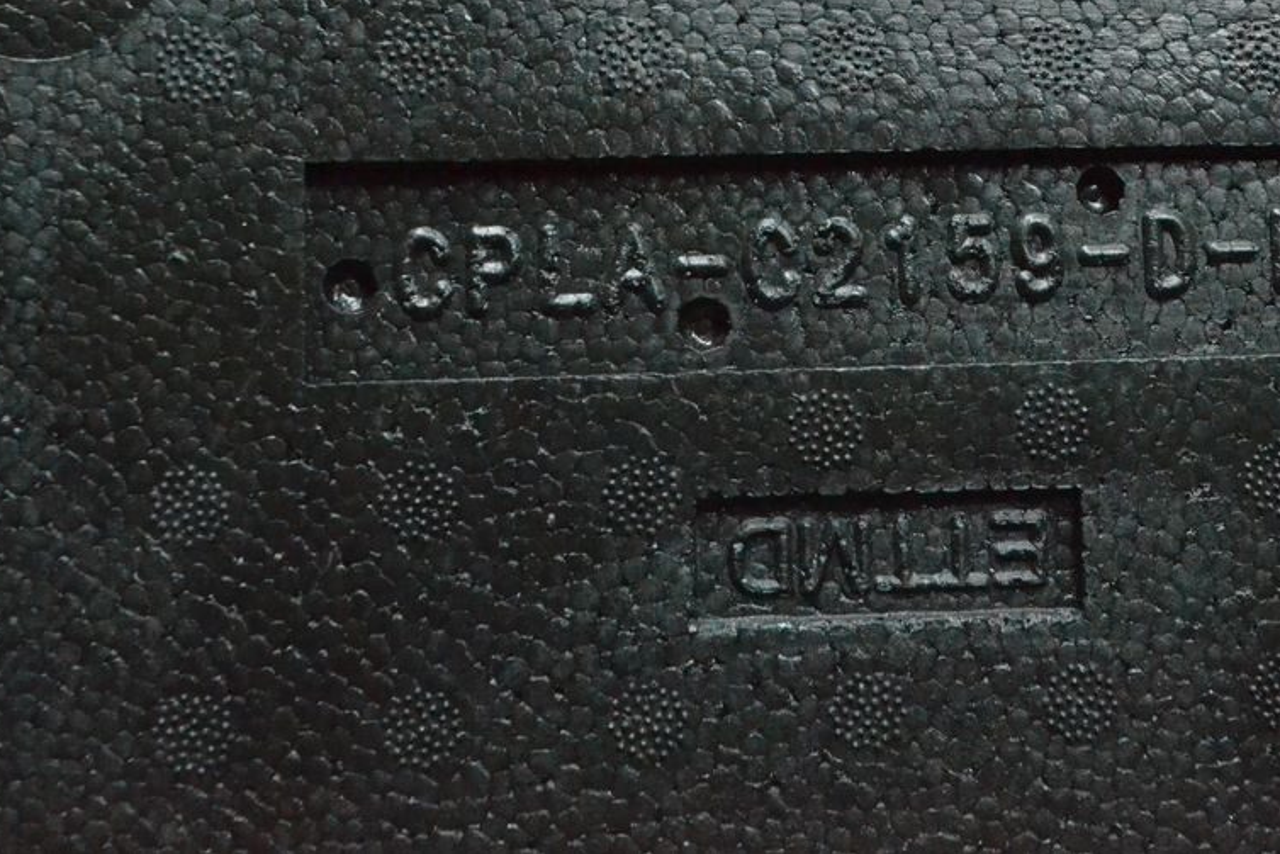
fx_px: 1885
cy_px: 276
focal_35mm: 53
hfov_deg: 37.3
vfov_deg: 25.4
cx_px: 791
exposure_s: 1/125
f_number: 10
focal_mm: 26
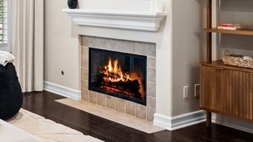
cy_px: -10
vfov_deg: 19.3
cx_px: 40
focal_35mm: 60
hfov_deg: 33.6
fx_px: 403
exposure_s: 1/3
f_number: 8
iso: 320
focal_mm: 21
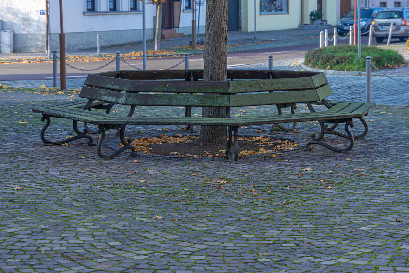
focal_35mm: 90
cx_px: 204
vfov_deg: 15.2
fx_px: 1022
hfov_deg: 22.6
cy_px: 136
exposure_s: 1/125
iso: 200
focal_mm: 60
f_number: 5
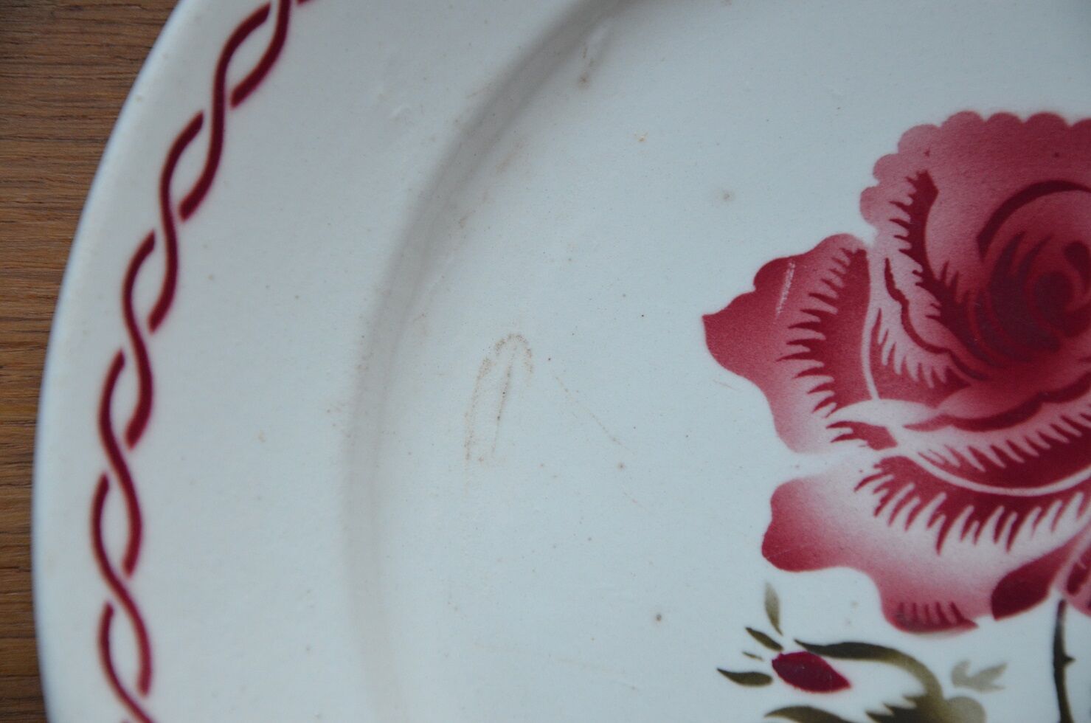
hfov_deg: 15.2
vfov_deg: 10.1
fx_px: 4083
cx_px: 546
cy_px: 362
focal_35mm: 135
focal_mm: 90
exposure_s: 1/125
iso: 1100
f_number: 5.6
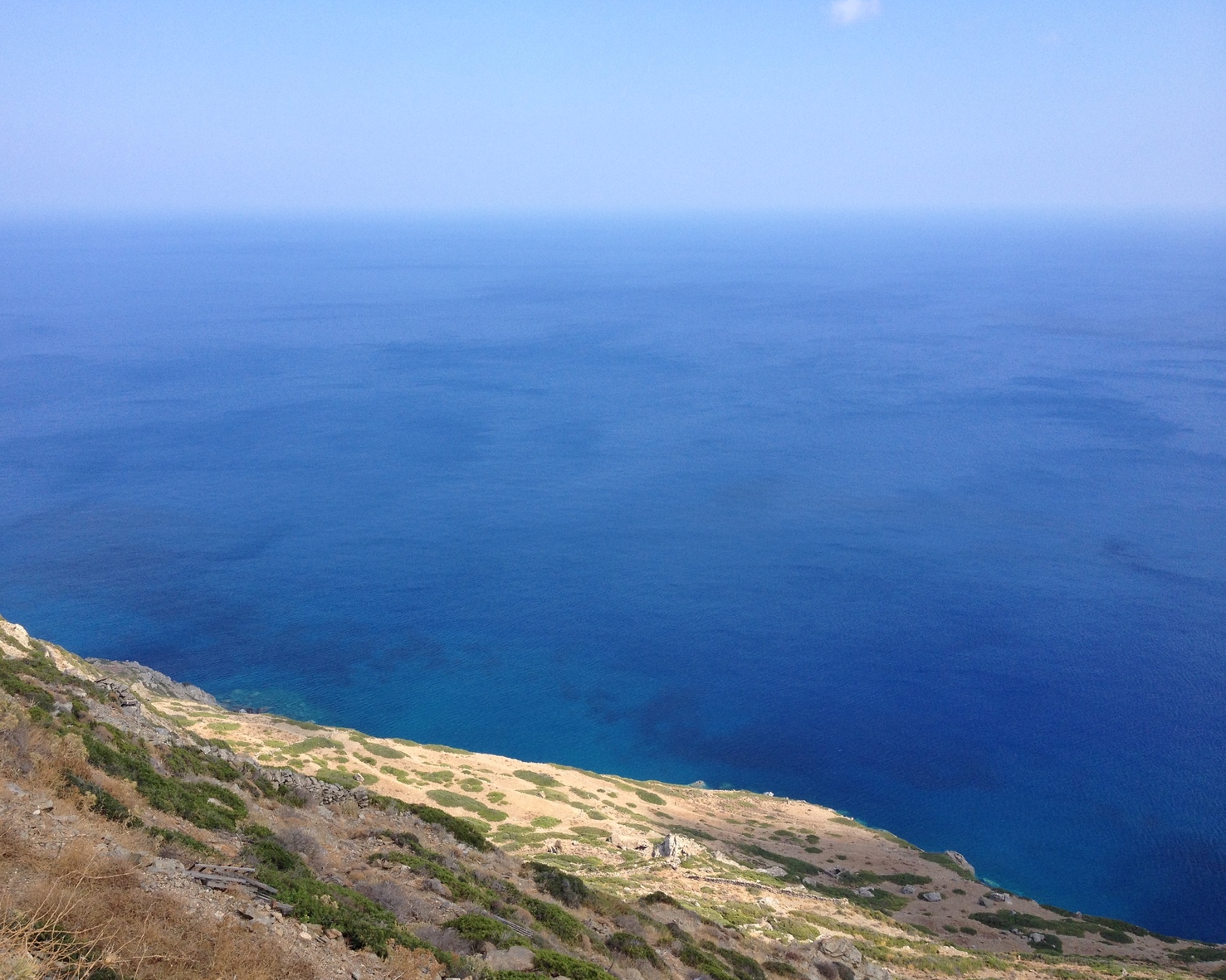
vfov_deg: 40.1
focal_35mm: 37
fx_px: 1343
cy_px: 488
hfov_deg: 49.0
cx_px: 563
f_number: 2.4
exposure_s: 1/1200
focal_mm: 4.28
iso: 50
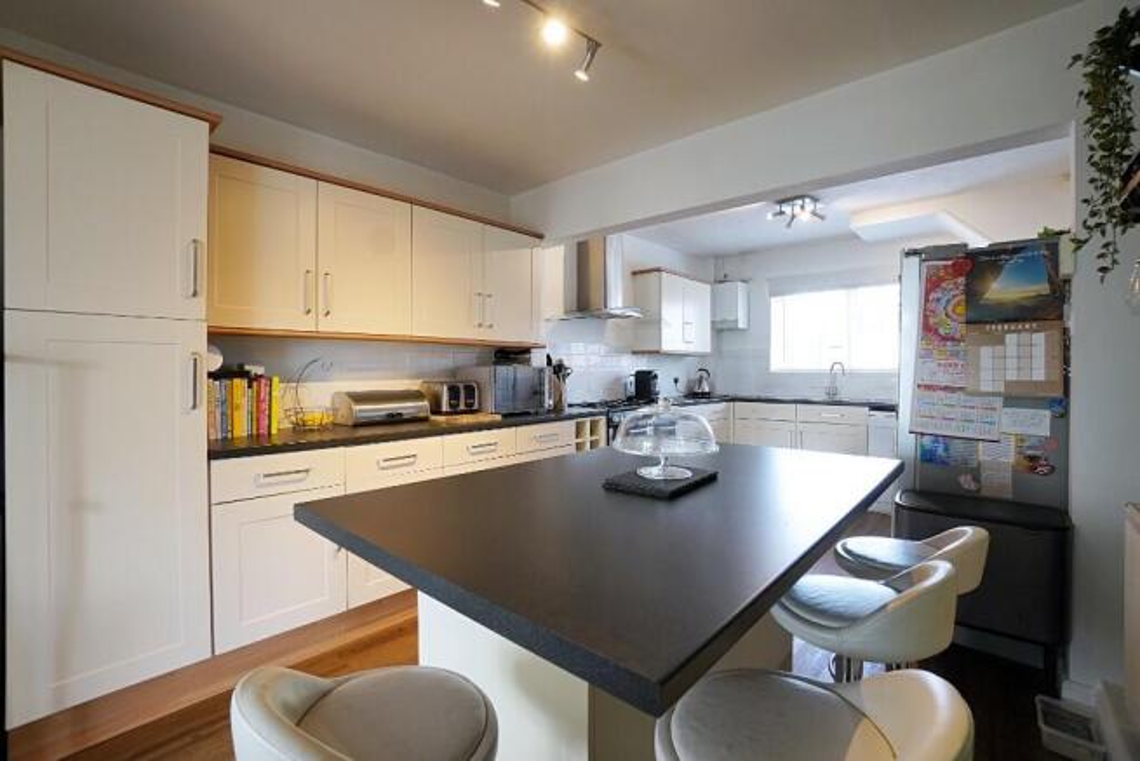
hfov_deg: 100.4
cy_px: 380
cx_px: 570
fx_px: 475
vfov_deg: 77.4
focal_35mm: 15
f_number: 5.6
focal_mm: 10
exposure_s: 1/20
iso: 400
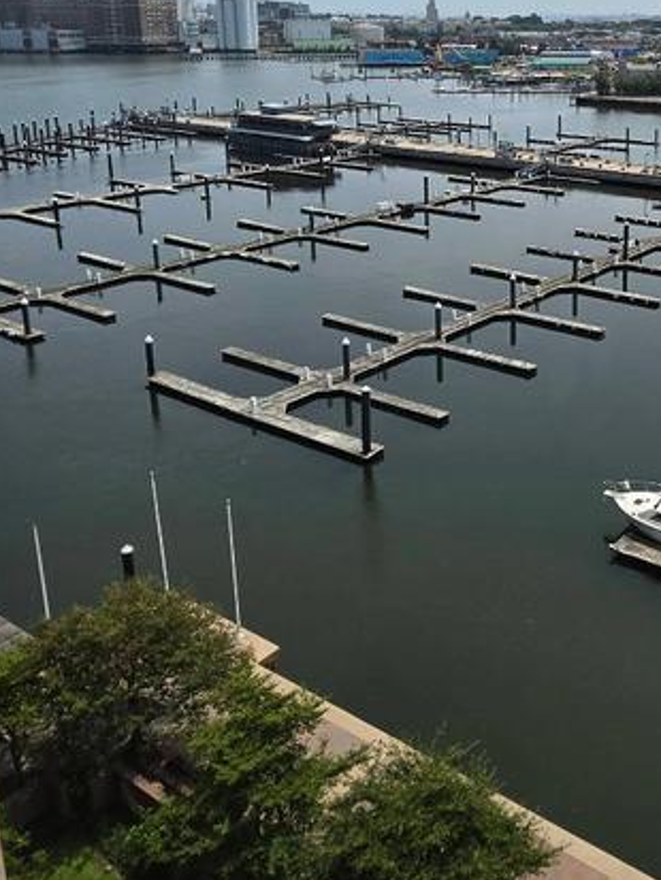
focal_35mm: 34
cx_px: 582
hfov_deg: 39.1
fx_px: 865
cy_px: 217
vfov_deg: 51.6
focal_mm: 2.2
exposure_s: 1/2579
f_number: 1.9
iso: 32
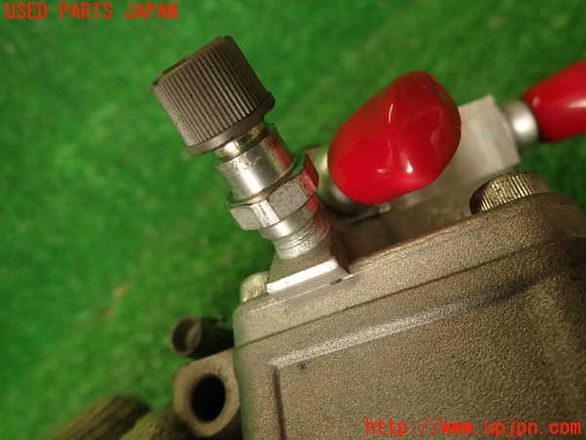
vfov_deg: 54.9
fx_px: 423
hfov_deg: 69.4
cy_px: 220
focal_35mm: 25
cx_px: 293
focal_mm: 4.5
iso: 100
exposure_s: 1/100
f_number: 2
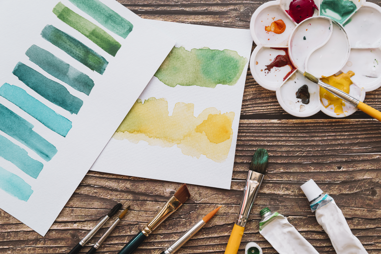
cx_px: 190
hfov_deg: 36.2
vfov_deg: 24.6
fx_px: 582
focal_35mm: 55
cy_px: 127
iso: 100
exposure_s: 1/5
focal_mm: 55
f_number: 8
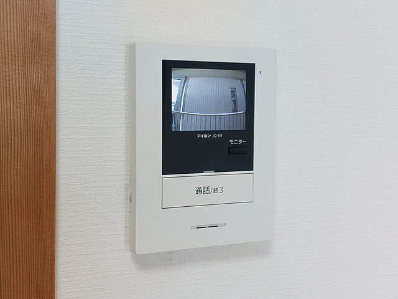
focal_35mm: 24
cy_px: 150
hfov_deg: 71.6
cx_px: 199
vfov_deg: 56.8
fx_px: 276
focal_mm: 5.23
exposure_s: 1/60
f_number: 1.8
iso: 80
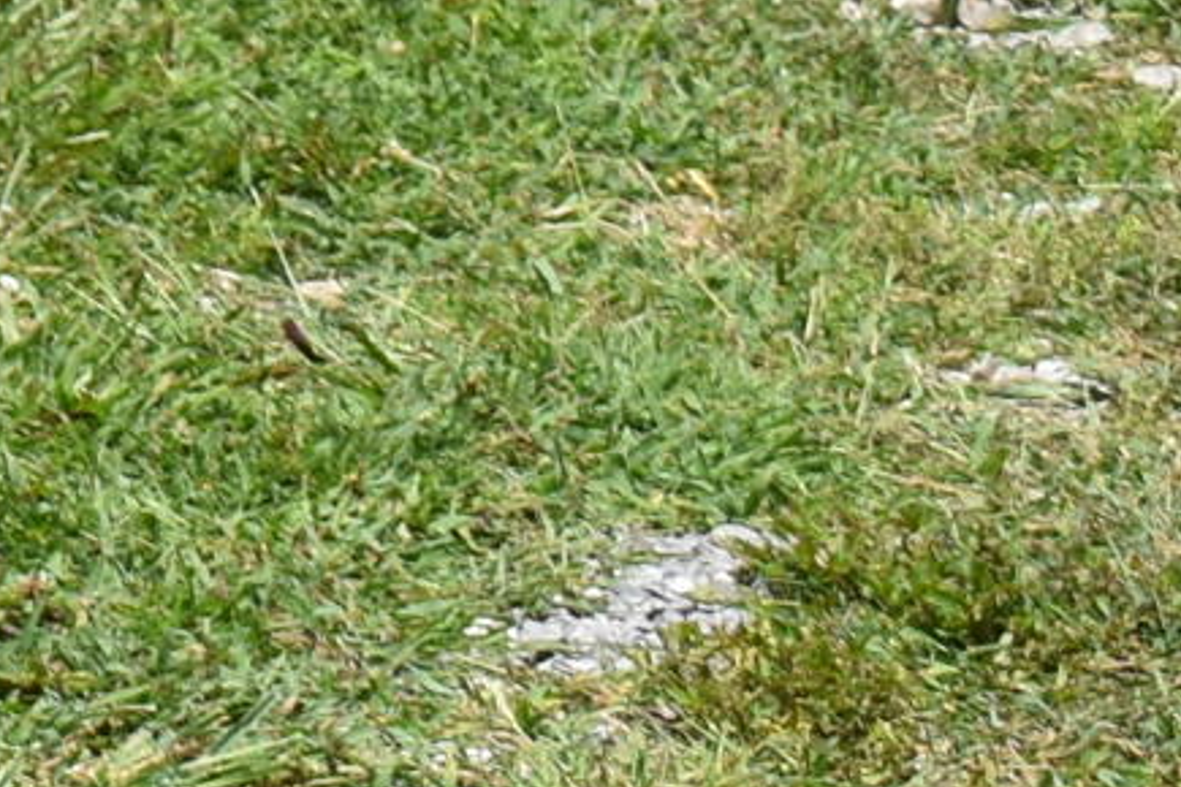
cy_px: -1696
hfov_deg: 5.4
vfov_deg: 3.7
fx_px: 11890
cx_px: -2172
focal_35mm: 362
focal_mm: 35
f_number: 8
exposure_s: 1/250
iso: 100
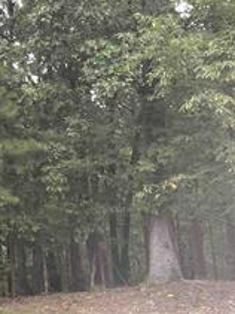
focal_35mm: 79
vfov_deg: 24.4
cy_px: 77
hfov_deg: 15.6
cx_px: -204
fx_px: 716
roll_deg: -0.1
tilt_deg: +14.0
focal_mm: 4.2
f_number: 1.6
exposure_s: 1/281
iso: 32
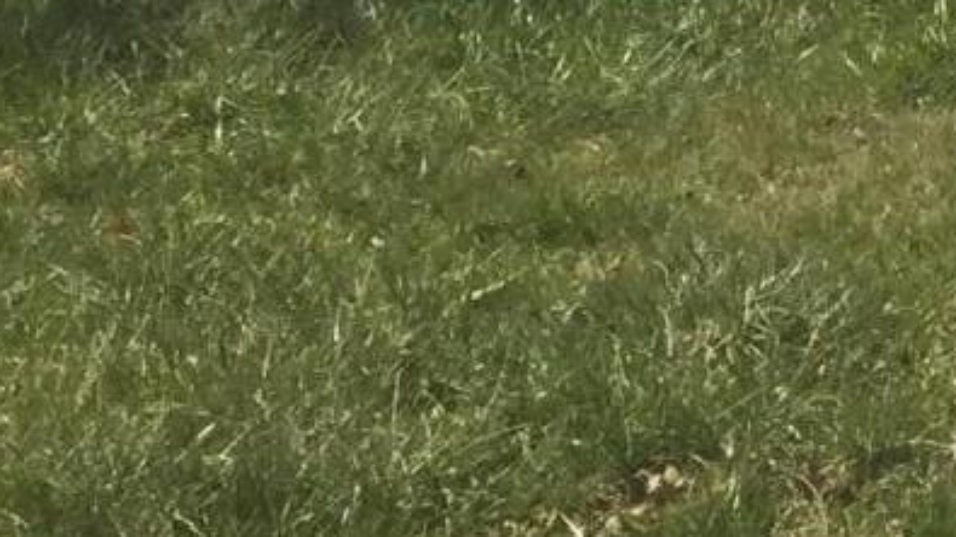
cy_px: -1185
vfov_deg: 6.7
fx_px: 4055
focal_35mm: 160
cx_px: 2406
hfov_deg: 11.0
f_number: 2.2
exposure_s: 1/1799
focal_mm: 4.15
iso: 32
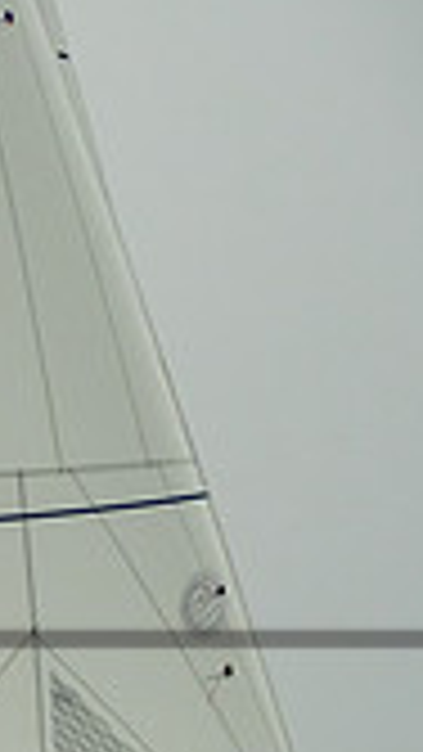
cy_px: 906
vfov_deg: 3.0
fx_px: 14310
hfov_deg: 1.7
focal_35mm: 718
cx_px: -937
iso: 800
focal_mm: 160
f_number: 9
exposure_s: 1/2500
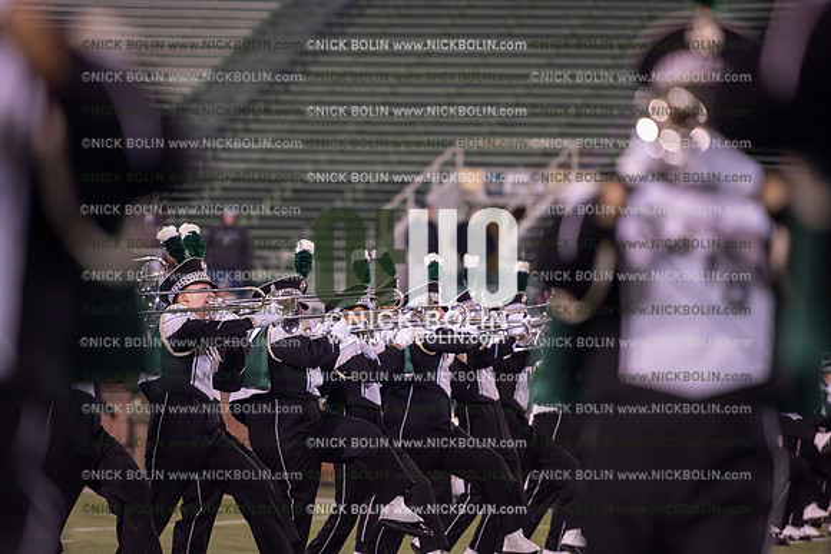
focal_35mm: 200
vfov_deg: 6.9
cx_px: 416
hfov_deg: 10.3
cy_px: 277
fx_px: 4618
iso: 2500
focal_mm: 200
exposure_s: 1/1250
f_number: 2.8
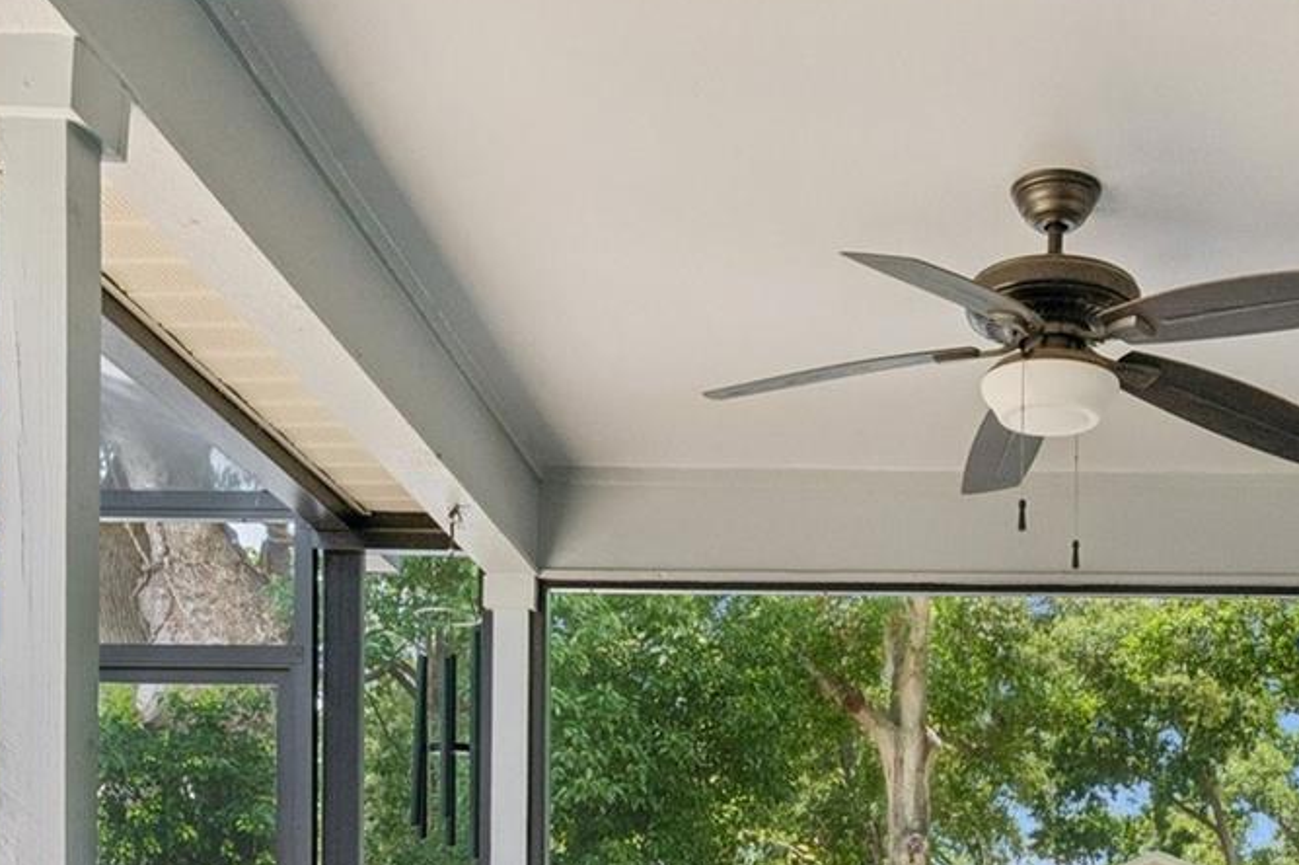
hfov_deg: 40.0
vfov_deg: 25.5
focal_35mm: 48
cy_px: 1011
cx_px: 972
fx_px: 1731
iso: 800
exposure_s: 1/160
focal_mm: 20
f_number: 8
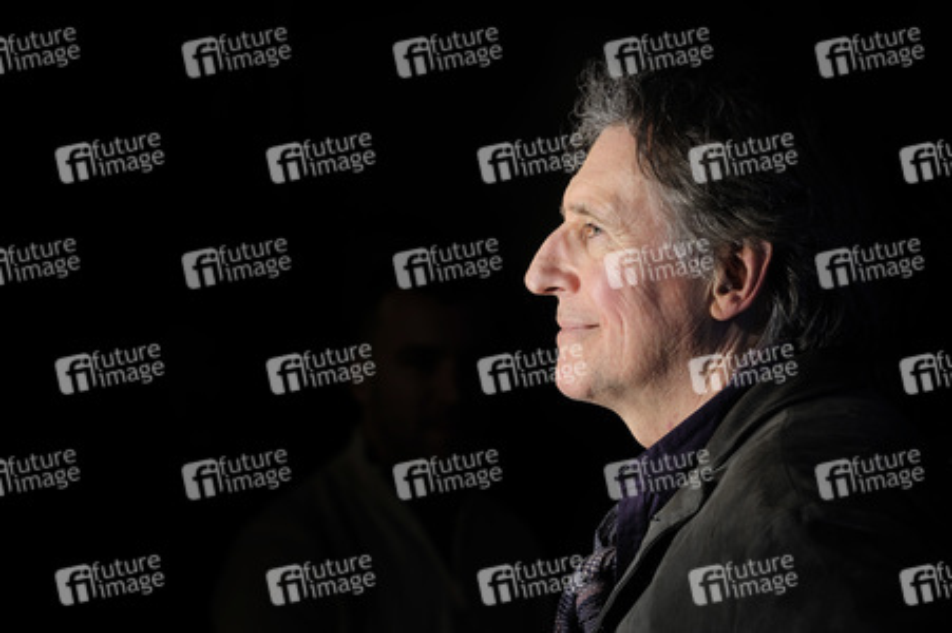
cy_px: 316
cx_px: 476
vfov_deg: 6.9
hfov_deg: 10.3
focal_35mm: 200
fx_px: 5285
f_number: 10
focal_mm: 200
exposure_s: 1/100
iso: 200
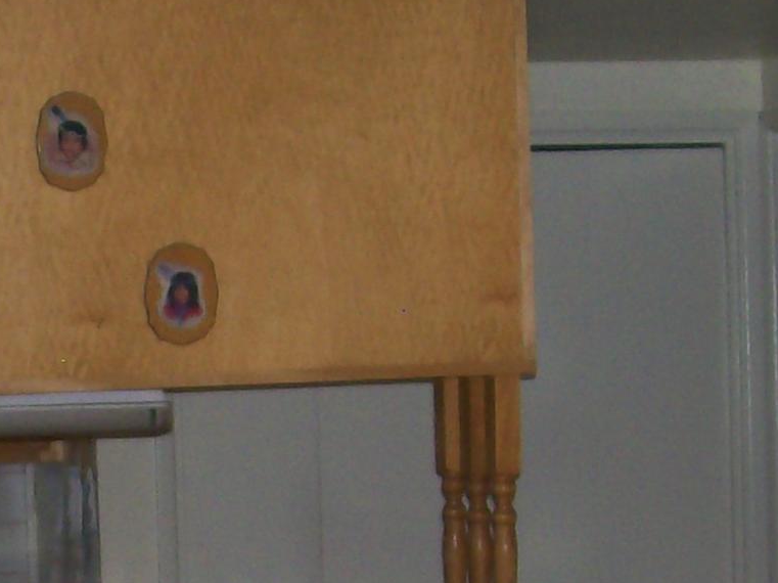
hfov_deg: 13.5
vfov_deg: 10.3
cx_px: -173
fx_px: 3190
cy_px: 664
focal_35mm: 142
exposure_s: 1/64
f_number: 2.7
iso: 80
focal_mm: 6
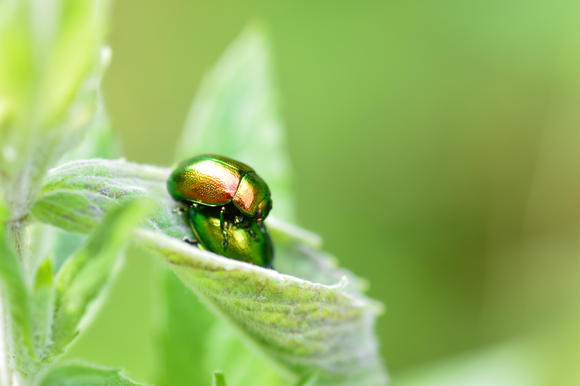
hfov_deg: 13.7
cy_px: 193
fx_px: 2415
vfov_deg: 9.1
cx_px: 290
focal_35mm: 150
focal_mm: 100
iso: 400
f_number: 9
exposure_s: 1/125
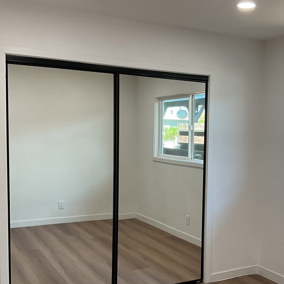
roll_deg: -2.8
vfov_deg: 36.0
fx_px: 436
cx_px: 210
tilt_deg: -3.2
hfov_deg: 35.3
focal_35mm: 47
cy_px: 167
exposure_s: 1/60
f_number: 1.8
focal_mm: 3
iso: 40
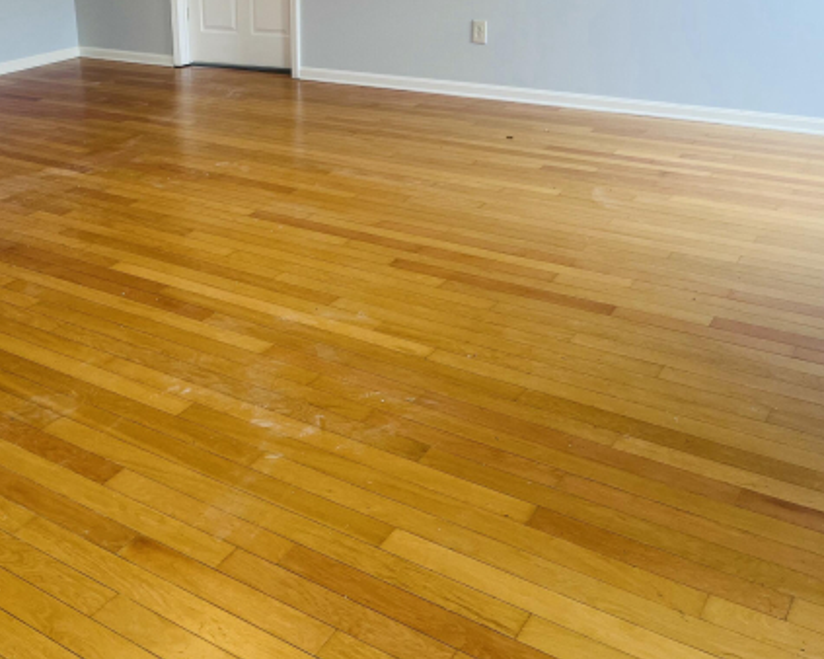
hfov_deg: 44.6
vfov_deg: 36.6
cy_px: 179
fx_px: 975
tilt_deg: -18.1
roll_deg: +2.3
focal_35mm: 40
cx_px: 227
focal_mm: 5.1
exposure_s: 1/60
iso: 80
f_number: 1.6
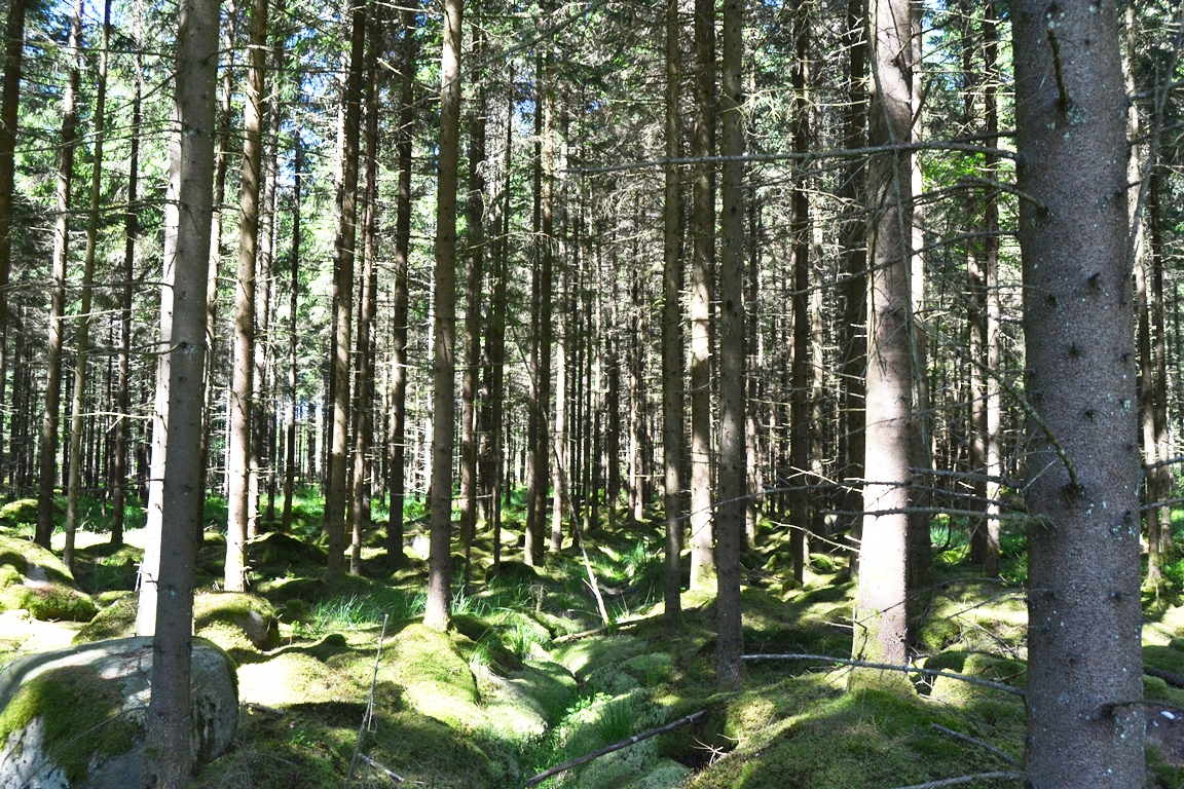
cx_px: 592
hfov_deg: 57.2
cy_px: 394
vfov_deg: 40.0
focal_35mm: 33
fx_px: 1085
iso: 360
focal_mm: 22
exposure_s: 1/125
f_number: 5.6
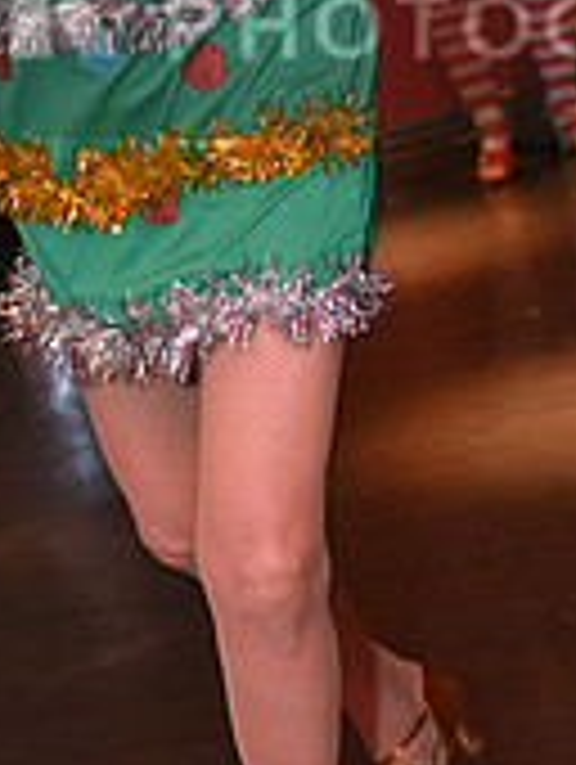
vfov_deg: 13.5
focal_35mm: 144
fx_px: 3187
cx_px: 439
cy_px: -9
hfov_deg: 10.3
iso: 4000
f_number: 4
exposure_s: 1/100
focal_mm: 44
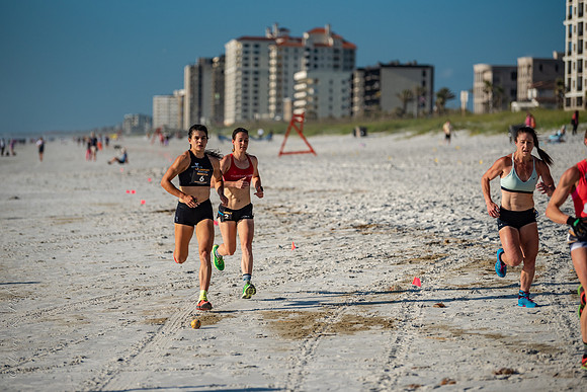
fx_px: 2332
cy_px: 184
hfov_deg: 14.3
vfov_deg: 9.6
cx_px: 276
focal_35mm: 143
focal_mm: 135
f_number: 2.8
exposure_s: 1/4000
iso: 320
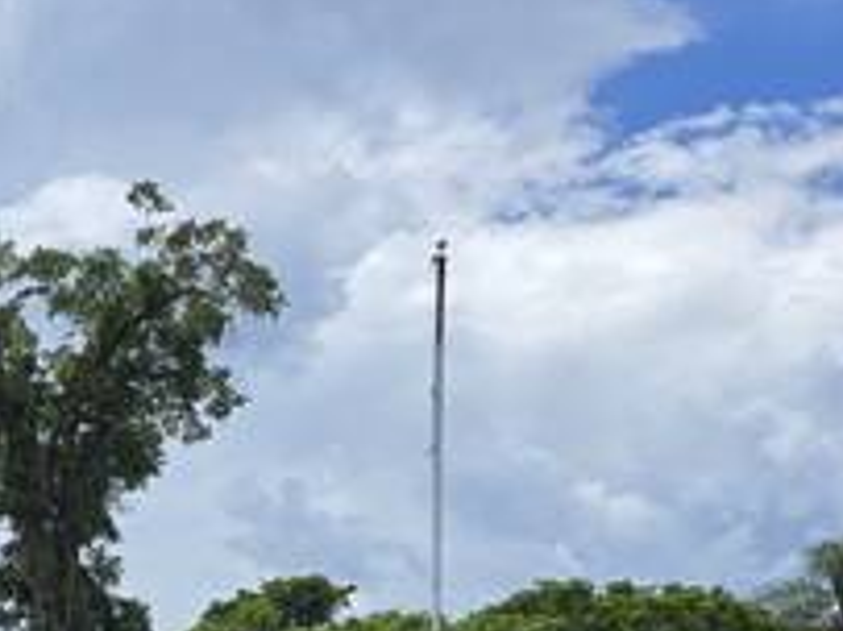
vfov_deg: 23.5
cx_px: -141
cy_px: 710
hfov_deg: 29.2
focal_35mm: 58
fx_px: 1412
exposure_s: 1/1087
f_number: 1.7
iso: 12
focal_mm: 6.3
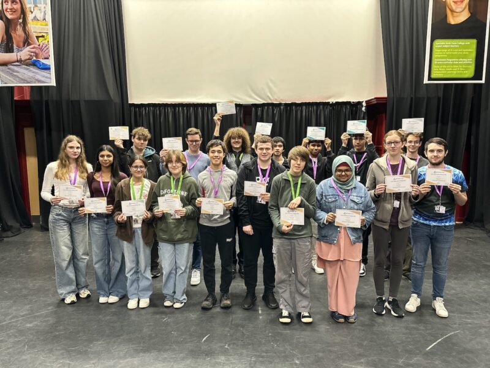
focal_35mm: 24
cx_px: 245
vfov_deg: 56.8
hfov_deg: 71.6
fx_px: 340
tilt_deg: -6.0
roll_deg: +0.8
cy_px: 184
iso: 640
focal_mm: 6.86
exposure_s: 1/50
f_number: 1.78
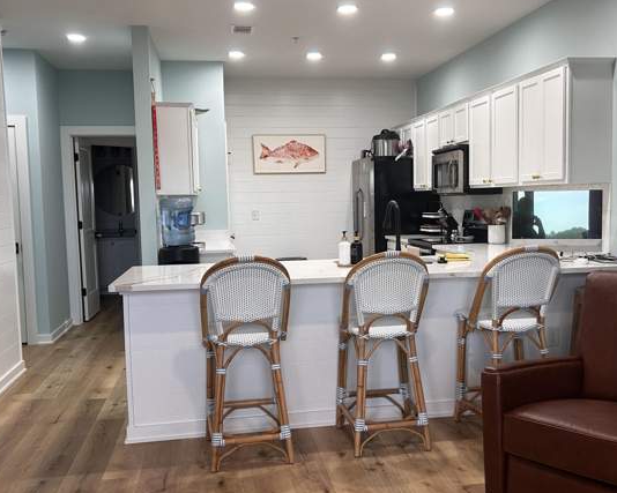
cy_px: 253
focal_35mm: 38
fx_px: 694
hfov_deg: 47.8
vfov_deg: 39.1
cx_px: 355
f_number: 1.5
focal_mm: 5.7
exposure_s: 1/120
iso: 100
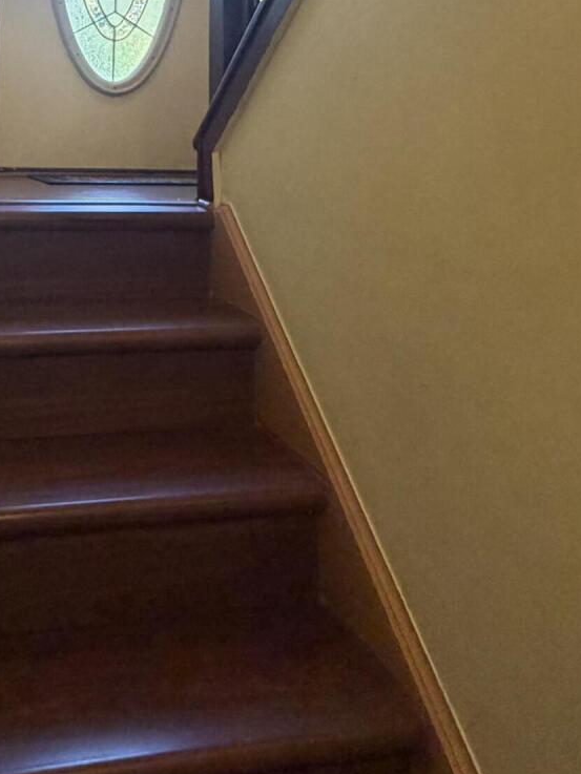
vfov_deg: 44.4
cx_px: 87
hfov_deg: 36.0
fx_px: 850
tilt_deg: +4.1
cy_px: 71
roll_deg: -0.7
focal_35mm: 38
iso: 400
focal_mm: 2.22
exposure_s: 1/60
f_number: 2.2
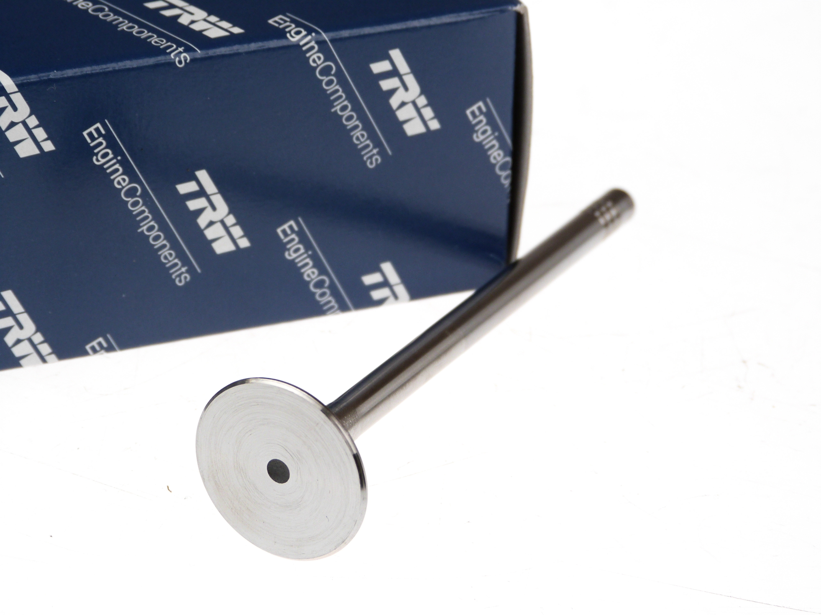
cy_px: 308
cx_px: 410
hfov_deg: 15.2
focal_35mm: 130
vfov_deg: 11.4
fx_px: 3083
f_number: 3.6
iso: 100
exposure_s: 1/125
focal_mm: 23.5
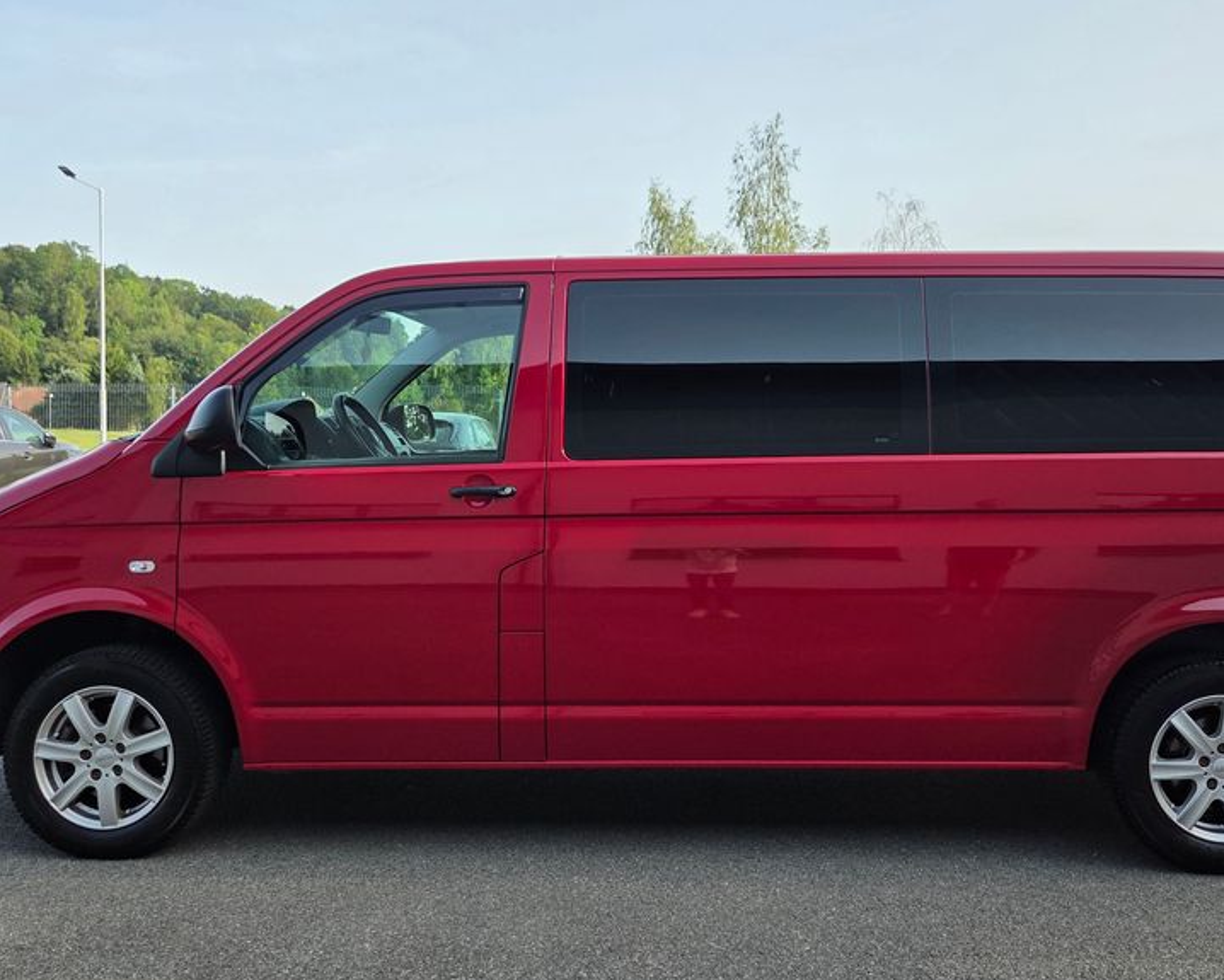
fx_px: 1160
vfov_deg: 45.7
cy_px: 433
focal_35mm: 32
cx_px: 680
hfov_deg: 55.5
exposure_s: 1/2151
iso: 80
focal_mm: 5.4
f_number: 1.8
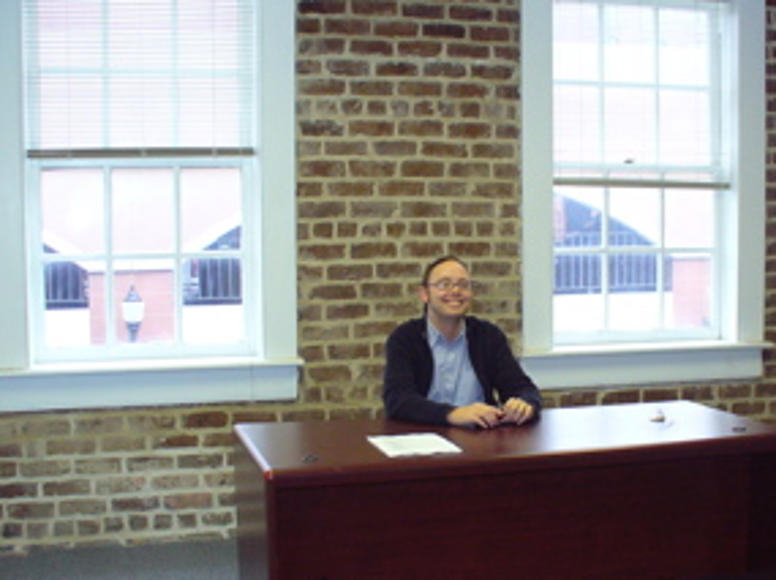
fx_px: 1164
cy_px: 329
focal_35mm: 52
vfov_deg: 27.9
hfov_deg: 36.6
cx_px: 493
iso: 160
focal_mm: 6.1
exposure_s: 1/30
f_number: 2.8
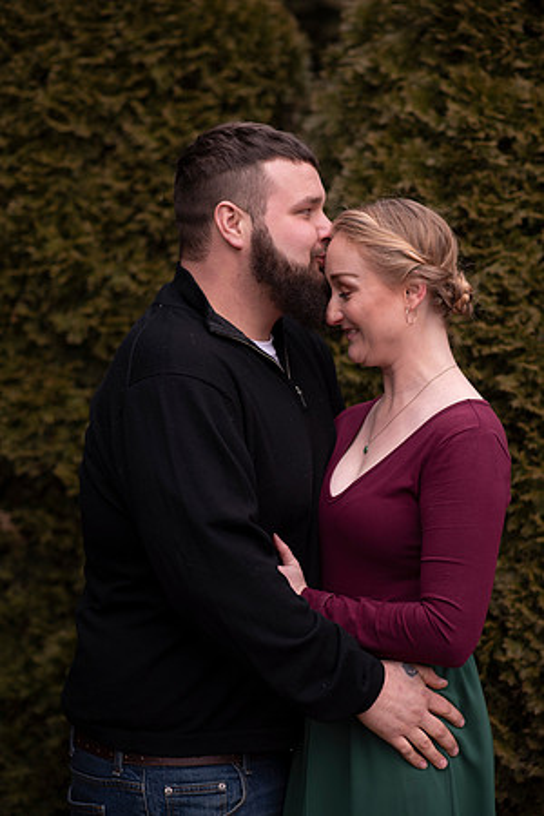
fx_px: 1927
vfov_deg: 23.9
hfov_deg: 16.1
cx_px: 272
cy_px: 408
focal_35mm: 85
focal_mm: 85
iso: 100
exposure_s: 1/125
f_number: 2.5
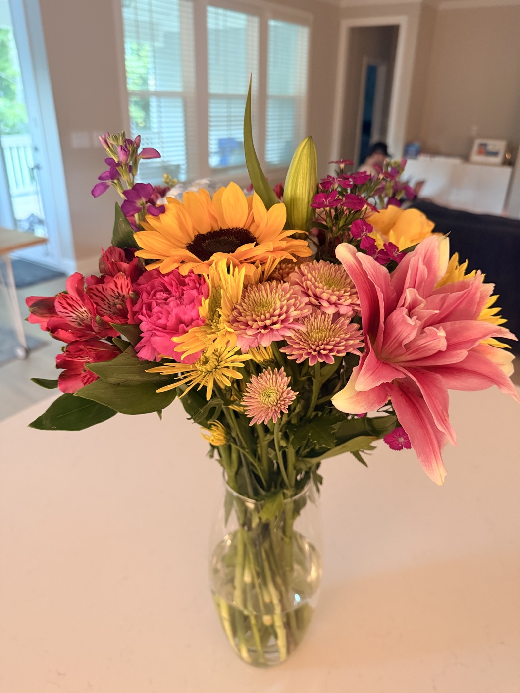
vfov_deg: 71.6
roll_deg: -2.1
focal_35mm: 24
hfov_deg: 56.8
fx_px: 481
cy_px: 346
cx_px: 260
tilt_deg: -25.6
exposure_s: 1/40
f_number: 1.78
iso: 640
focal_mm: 6.76
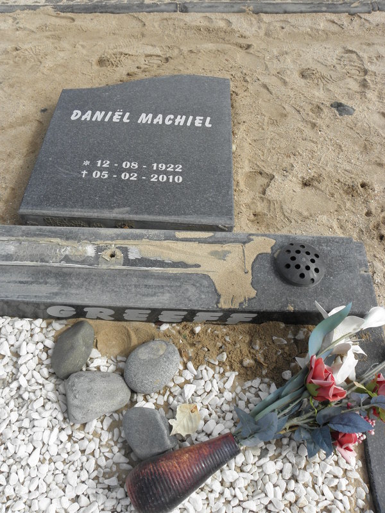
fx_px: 400
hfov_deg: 51.4
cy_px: 256
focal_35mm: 27
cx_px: 192
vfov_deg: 65.3
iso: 64
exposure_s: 1/250
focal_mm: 4.83
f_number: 5.6
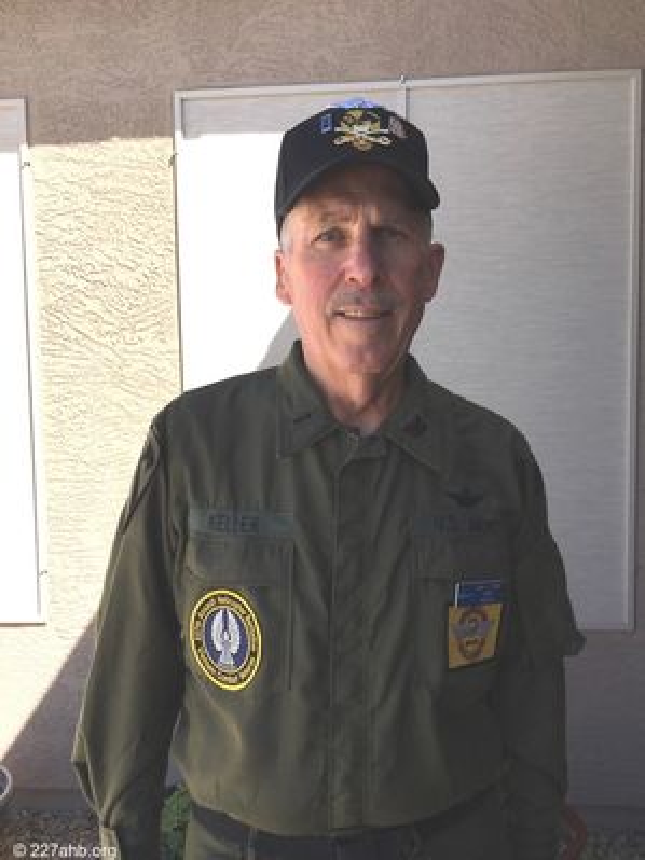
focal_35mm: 29
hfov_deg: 48.2
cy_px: 430
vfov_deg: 61.7
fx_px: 721
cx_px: 322
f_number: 2.2
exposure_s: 1/1304
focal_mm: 4.15
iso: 25
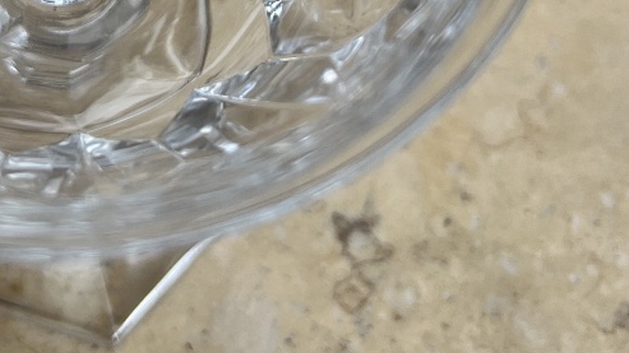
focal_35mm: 69
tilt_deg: -53.6
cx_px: 96
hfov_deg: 29.6
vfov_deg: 15.4
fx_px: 1151
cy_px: -257
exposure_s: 1/443
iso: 50
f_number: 1.5
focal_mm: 5.7
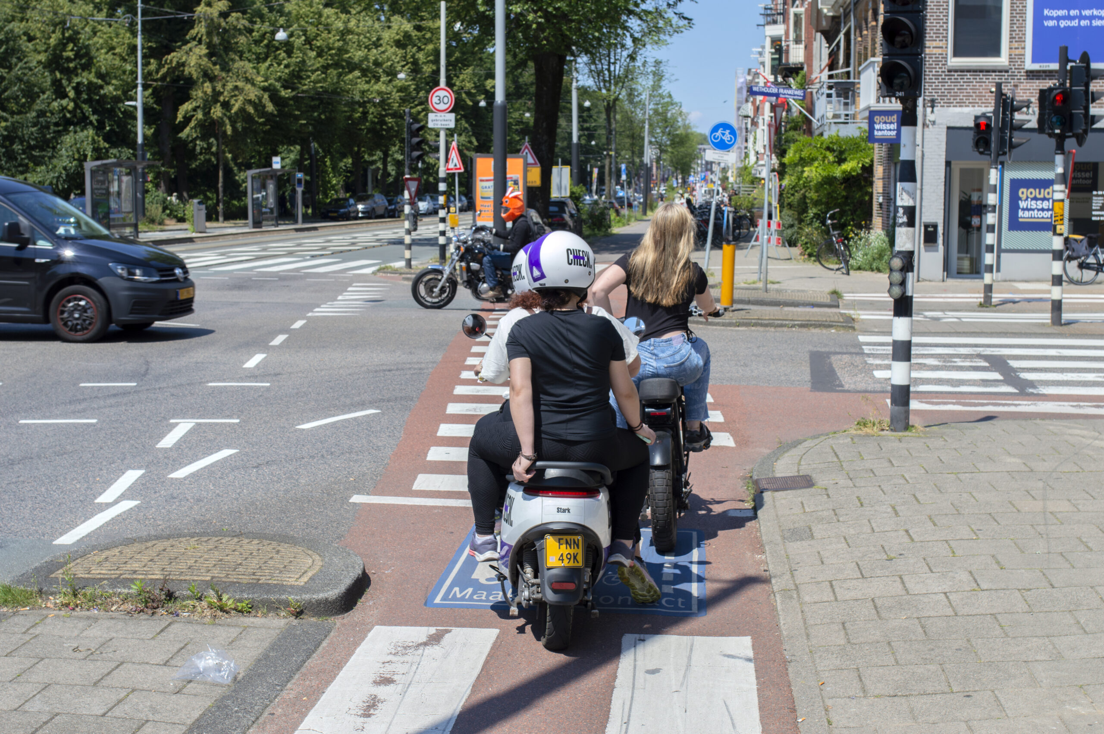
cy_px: 367
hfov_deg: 37.9
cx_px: 552
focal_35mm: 52
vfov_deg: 25.7
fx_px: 1609
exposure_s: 1/320
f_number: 8
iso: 100
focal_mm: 35
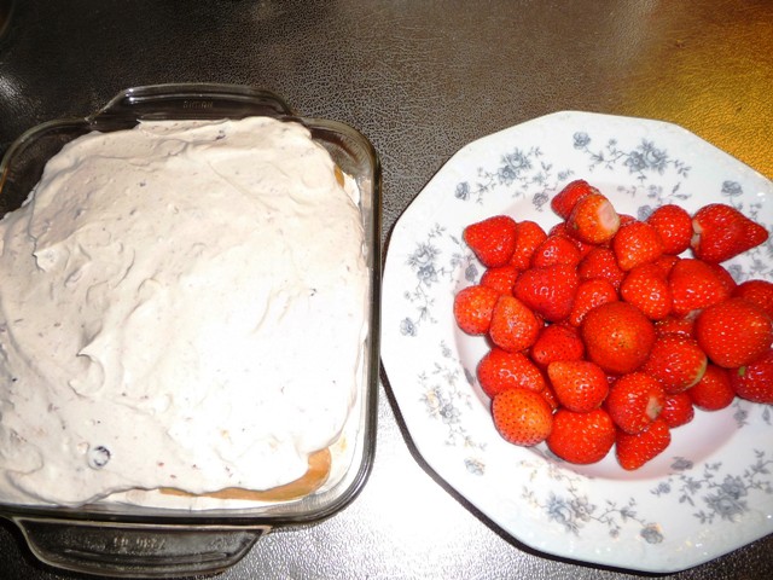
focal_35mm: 28
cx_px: 386
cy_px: 290
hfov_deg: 63.4
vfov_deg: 49.7
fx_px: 625
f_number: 3.3
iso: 100
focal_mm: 4.7
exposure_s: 1/30
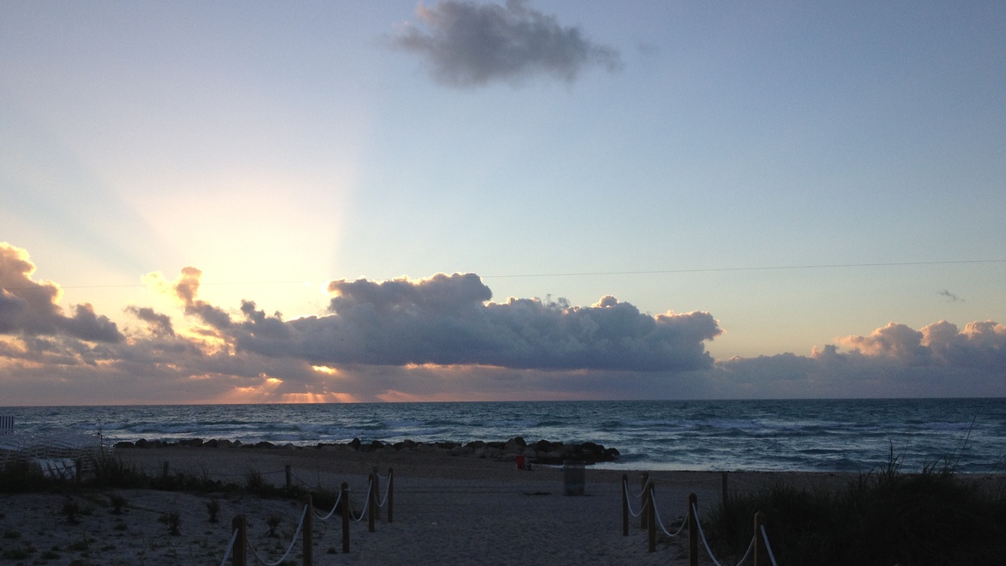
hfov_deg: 51.6
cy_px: 372
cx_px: 503
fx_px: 1040
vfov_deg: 30.2
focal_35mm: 39
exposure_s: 1/746
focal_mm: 4.28
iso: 50
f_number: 2.4
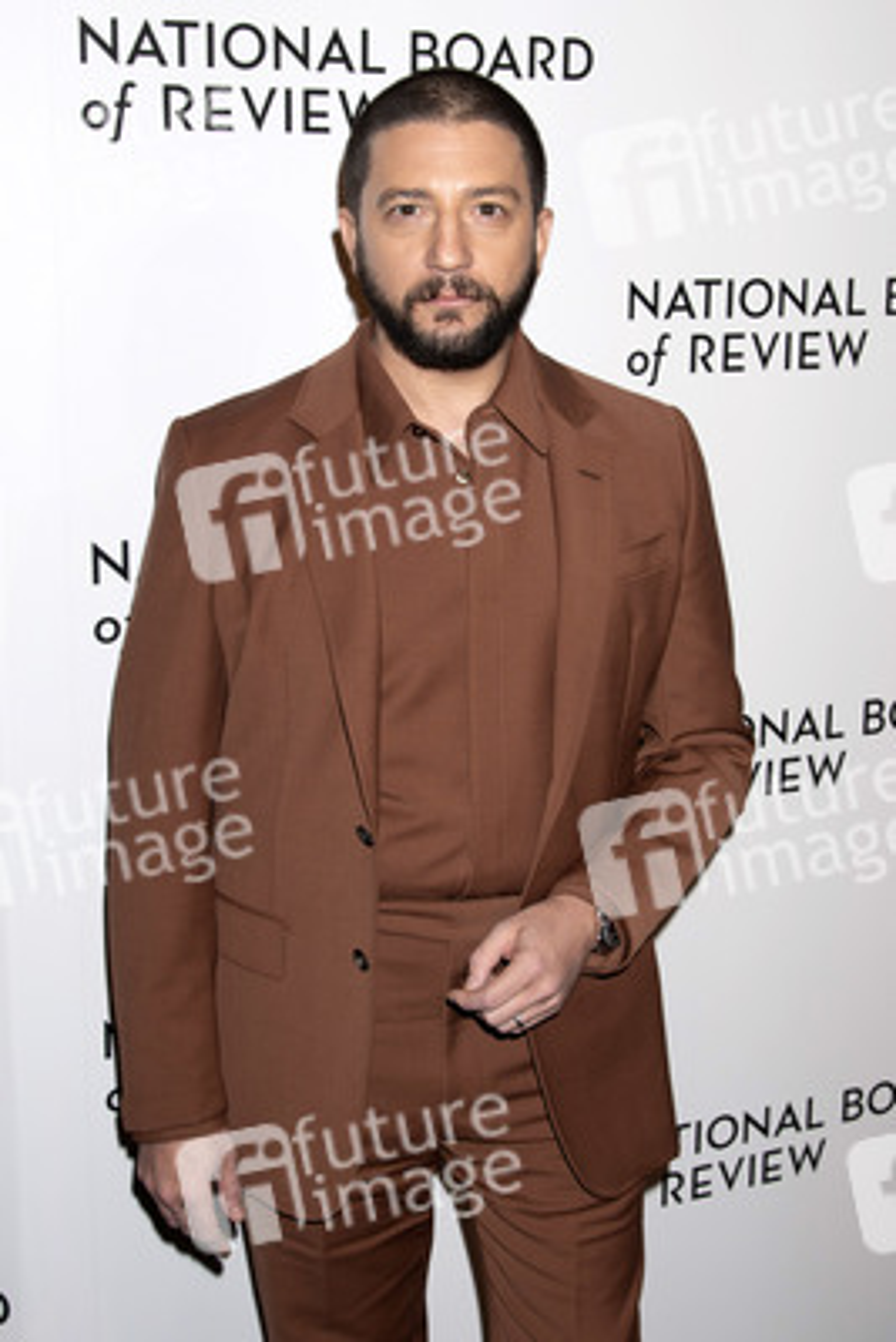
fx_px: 1268
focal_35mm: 34
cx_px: 448
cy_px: 671
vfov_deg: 55.8
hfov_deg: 38.9
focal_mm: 34
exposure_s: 1/200
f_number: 7.1
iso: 400
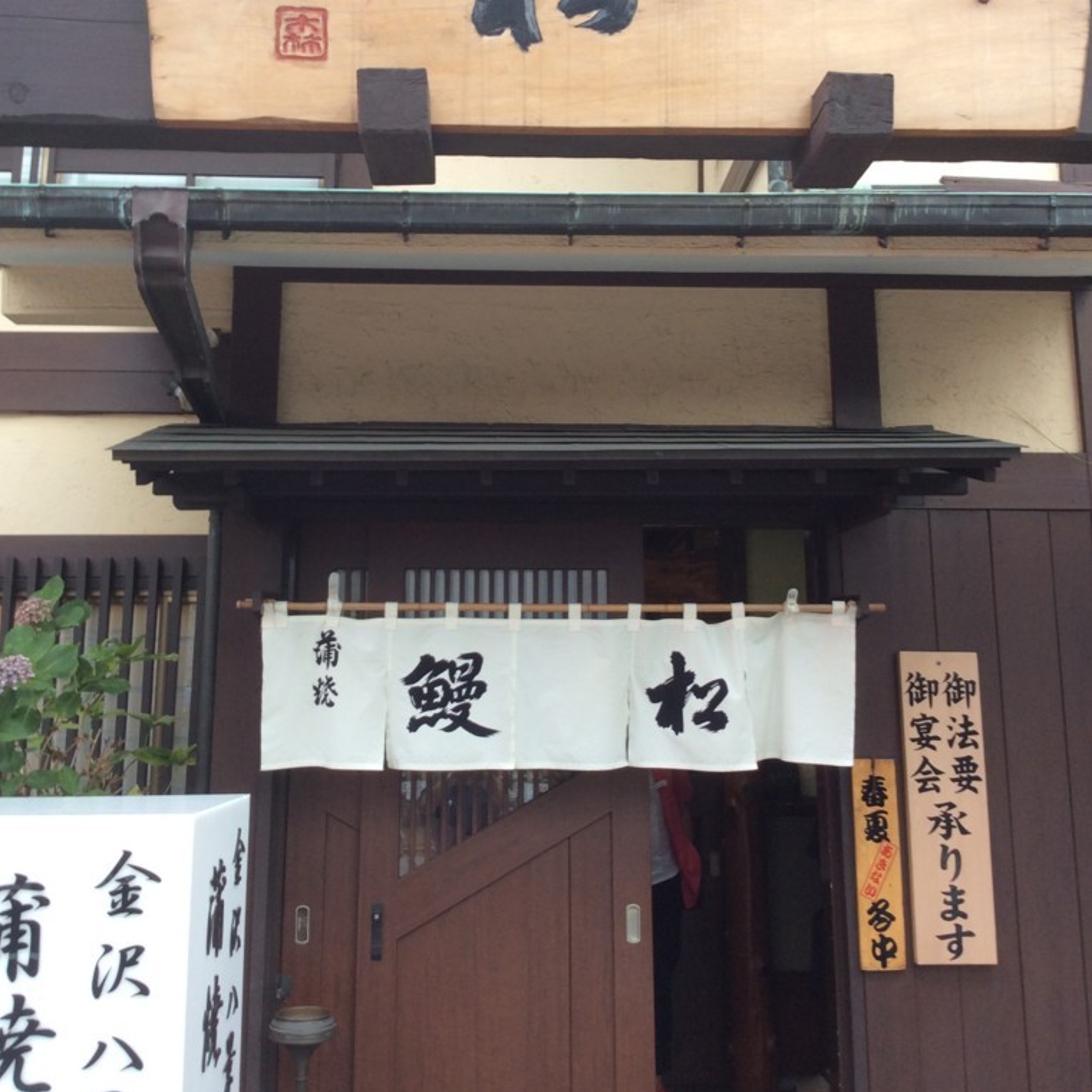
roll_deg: +0.8
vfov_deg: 43.7
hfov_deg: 43.9
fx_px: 1356
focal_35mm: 38
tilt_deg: +11.4
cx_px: 547
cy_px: 448
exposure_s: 1/30
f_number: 2.4
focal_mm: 3.3
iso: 32
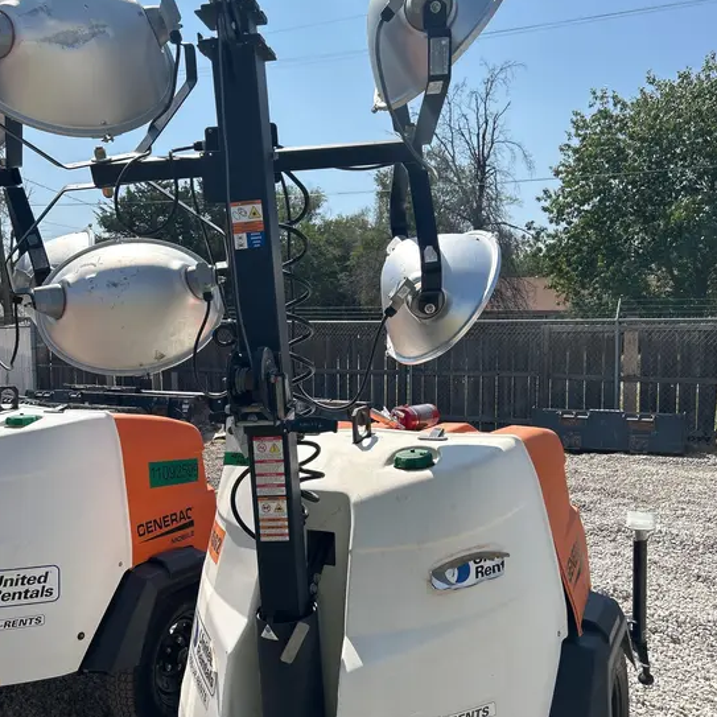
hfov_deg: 52.5
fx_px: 726
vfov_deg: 52.5
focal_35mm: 31
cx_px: 357
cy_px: 392
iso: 50
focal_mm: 5.7
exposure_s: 1/4831
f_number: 1.5
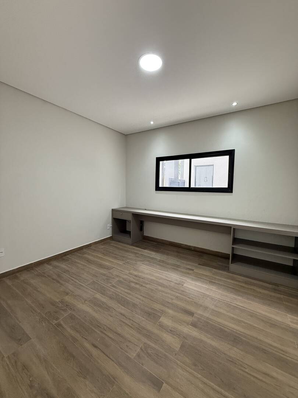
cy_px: 199
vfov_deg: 102.1
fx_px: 161
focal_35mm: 14
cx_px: 149
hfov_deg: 85.7
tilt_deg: -3.5
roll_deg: -1.8
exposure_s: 1/120
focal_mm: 2.22
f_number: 2.2
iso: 250
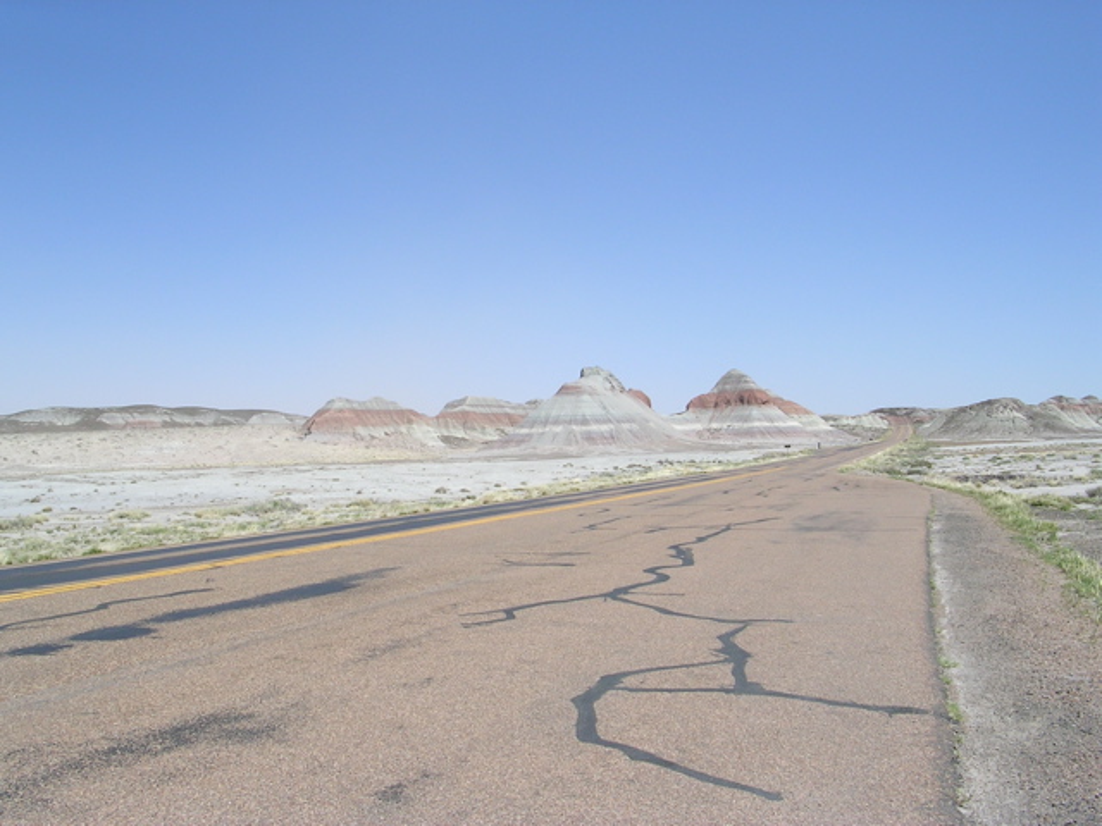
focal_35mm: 38
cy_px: 413
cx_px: 551
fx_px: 1210
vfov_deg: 37.7
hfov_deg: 49.0
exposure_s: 1/320
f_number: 5.6
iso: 50
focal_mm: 5.8
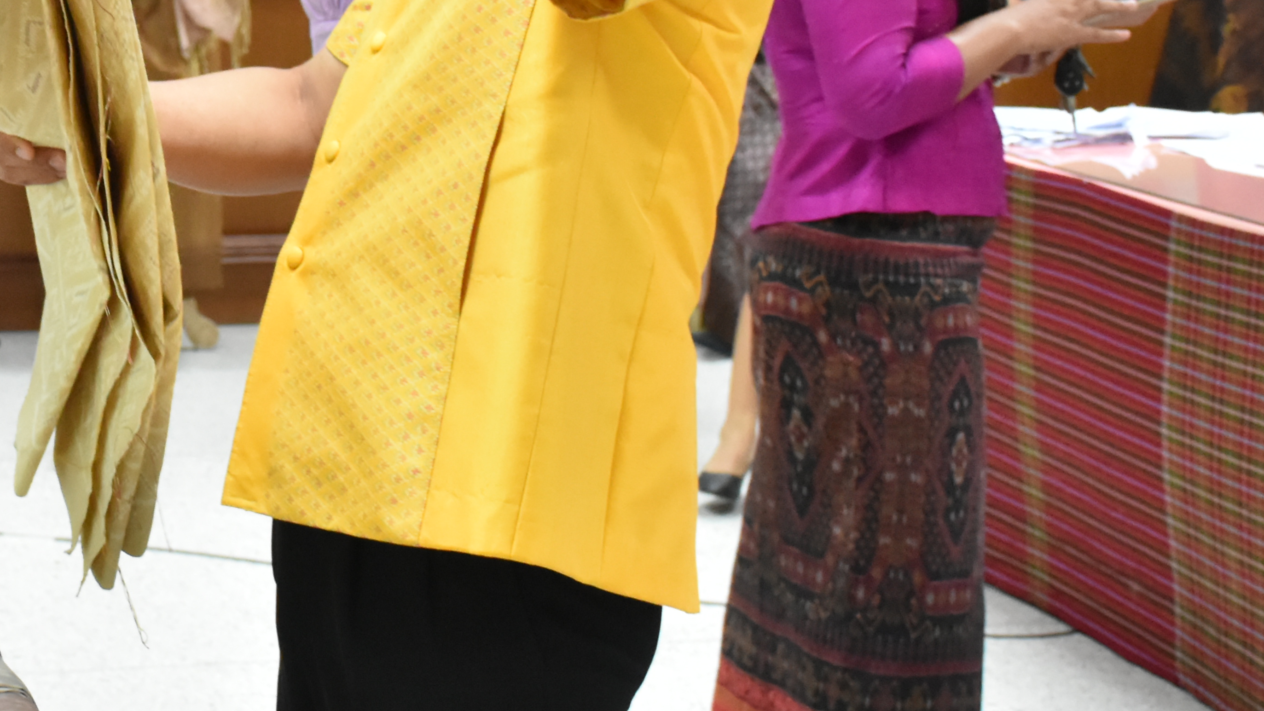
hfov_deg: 20.3
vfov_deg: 11.7
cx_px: 116
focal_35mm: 103
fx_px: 3452
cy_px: 73
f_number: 5
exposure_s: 1/100
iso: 3200
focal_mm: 30
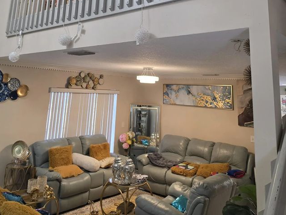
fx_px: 256
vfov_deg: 42.6
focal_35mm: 31
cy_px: 31
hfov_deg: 58.3
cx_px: 142
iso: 125
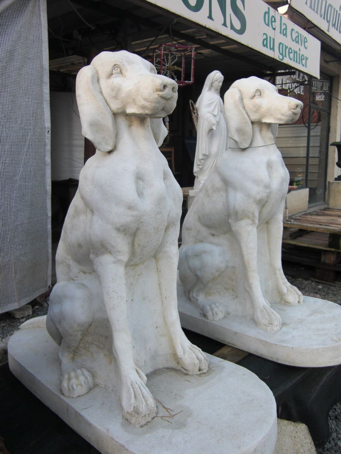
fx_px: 368
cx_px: 170
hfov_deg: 49.8
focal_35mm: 28
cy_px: 227
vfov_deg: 63.4
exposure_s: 1/160
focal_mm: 4.9
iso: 50
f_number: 2.6
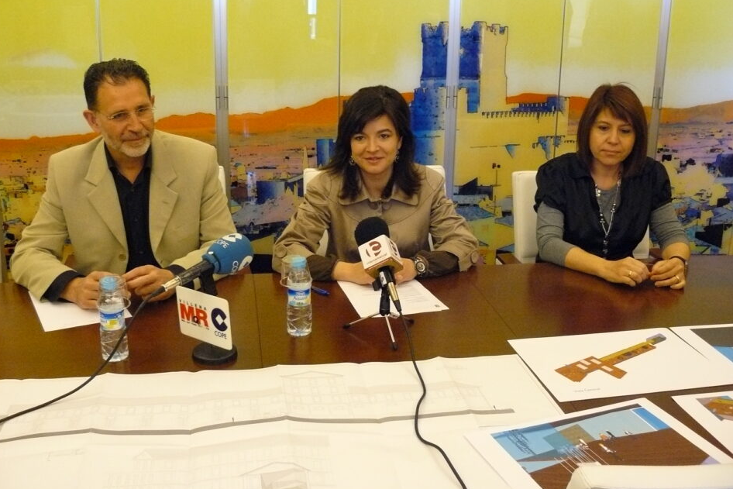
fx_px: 774
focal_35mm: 38
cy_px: 213
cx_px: 362
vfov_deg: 35.0
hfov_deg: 50.7
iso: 400
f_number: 2.8
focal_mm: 6
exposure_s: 1/30
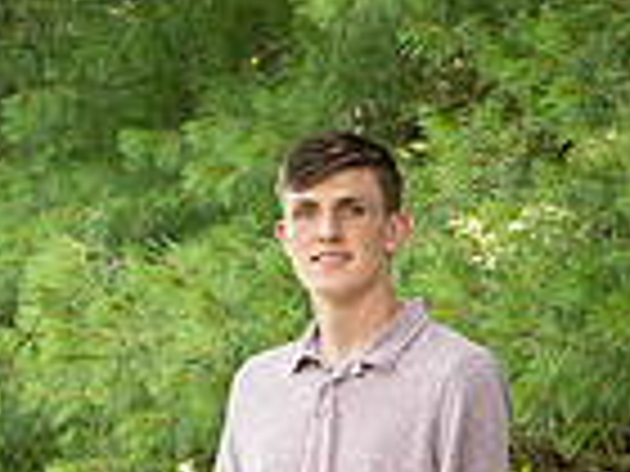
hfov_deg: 7.1
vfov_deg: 5.3
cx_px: 549
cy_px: 748
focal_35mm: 279
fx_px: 5078
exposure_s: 1/200
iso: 500
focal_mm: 70
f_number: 6.3
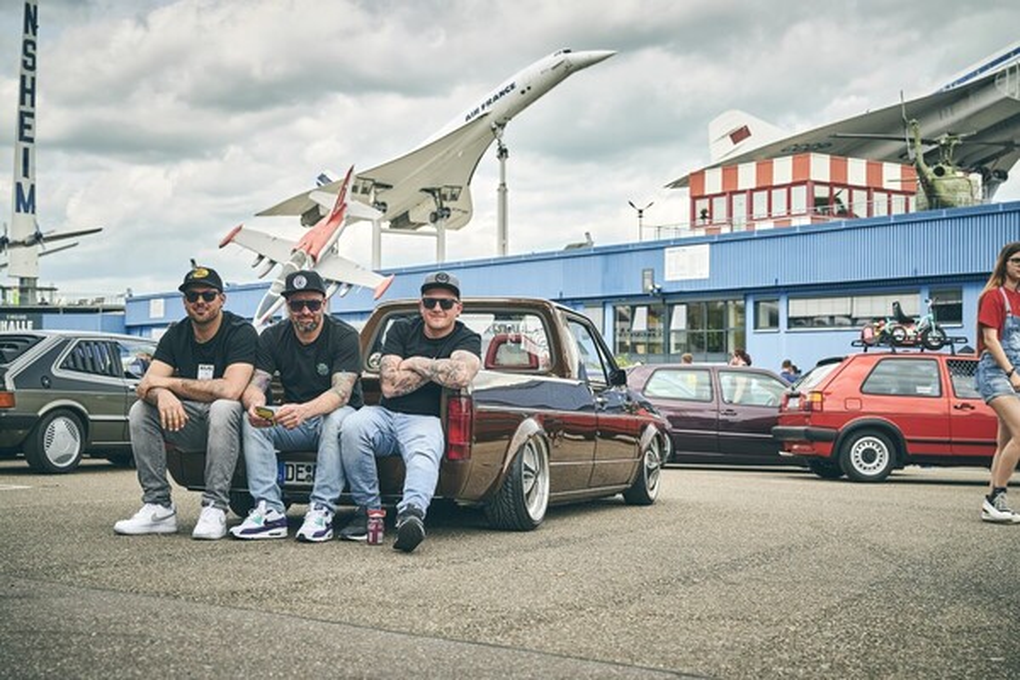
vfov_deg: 27.5
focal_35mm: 49
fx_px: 1388
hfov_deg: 40.3
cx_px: 510
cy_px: 340
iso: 100
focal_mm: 49
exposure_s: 1/200
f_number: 5.6
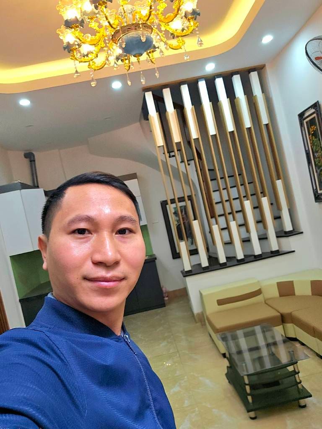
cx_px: 161
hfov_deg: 54.9
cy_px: 214
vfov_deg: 69.4
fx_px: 310
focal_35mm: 25
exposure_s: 1/101
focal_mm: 3.3
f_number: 2.2
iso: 160
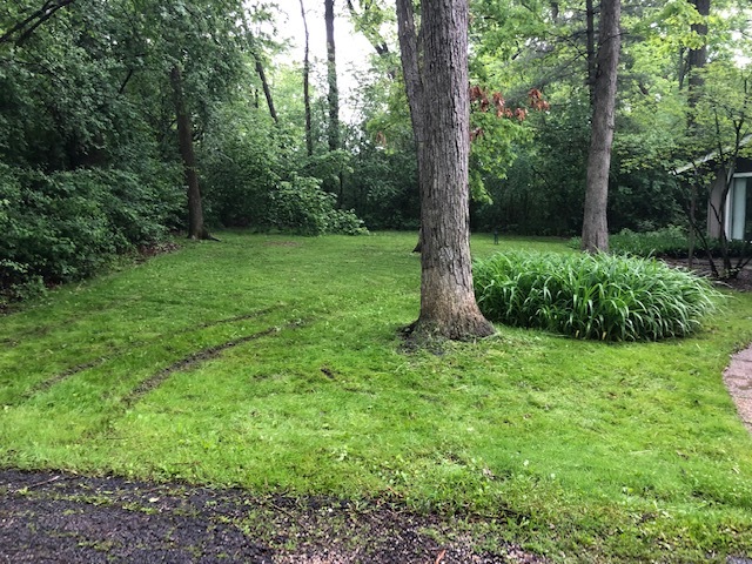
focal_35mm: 28
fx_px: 608
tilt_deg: -7.4
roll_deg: +0.8
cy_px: 282
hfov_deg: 63.4
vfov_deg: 49.7
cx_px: 376
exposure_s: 1/30
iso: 40
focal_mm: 4
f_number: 1.8
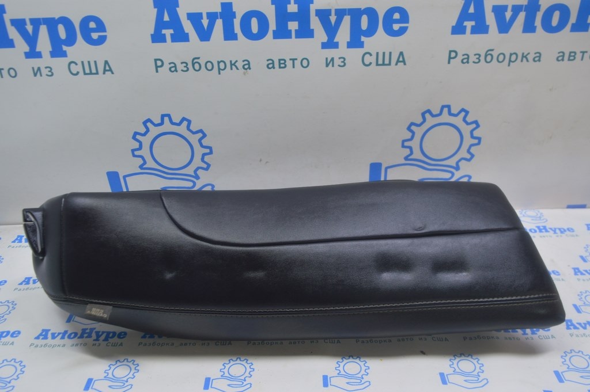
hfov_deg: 57.3
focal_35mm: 33
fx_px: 540
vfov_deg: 39.9
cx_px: 295
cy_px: 196
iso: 400
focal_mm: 22
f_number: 5.6
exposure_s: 1/20
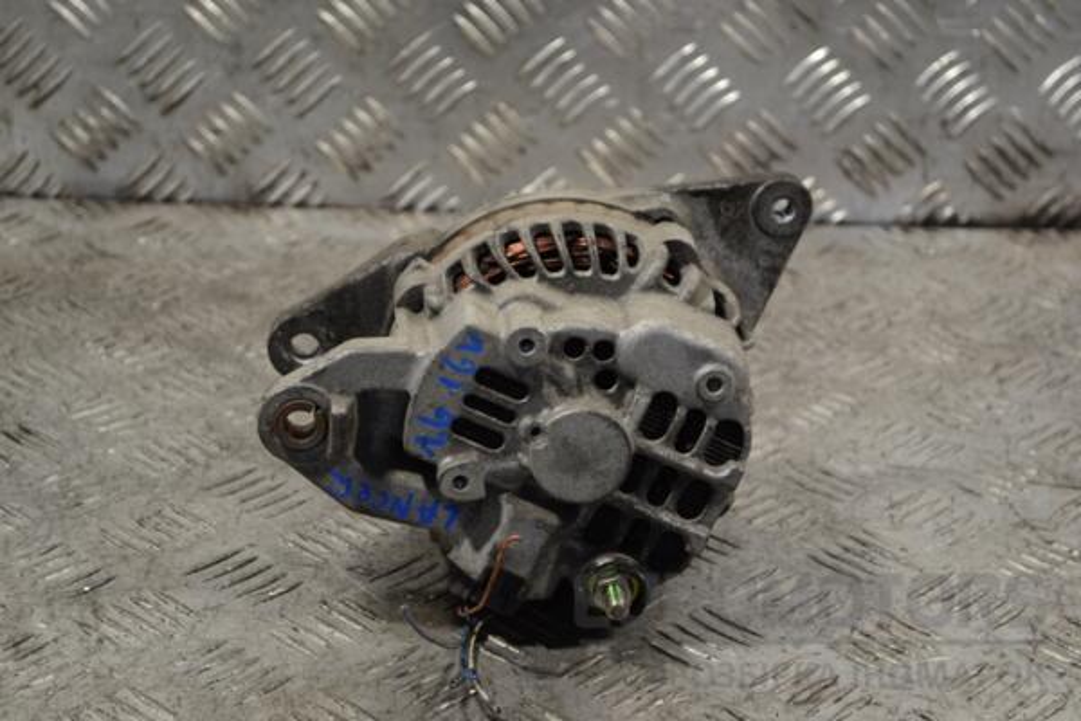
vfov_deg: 16.6
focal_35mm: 82
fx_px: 2477
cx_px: 540
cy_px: 360
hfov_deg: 24.6
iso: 220
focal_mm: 55
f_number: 5.6
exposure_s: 1/30
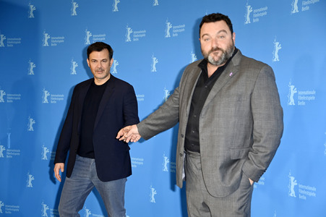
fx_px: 706
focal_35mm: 78
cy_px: 108
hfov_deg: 26.0
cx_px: 163
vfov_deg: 17.5
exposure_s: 1/250
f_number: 5
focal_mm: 78
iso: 1250
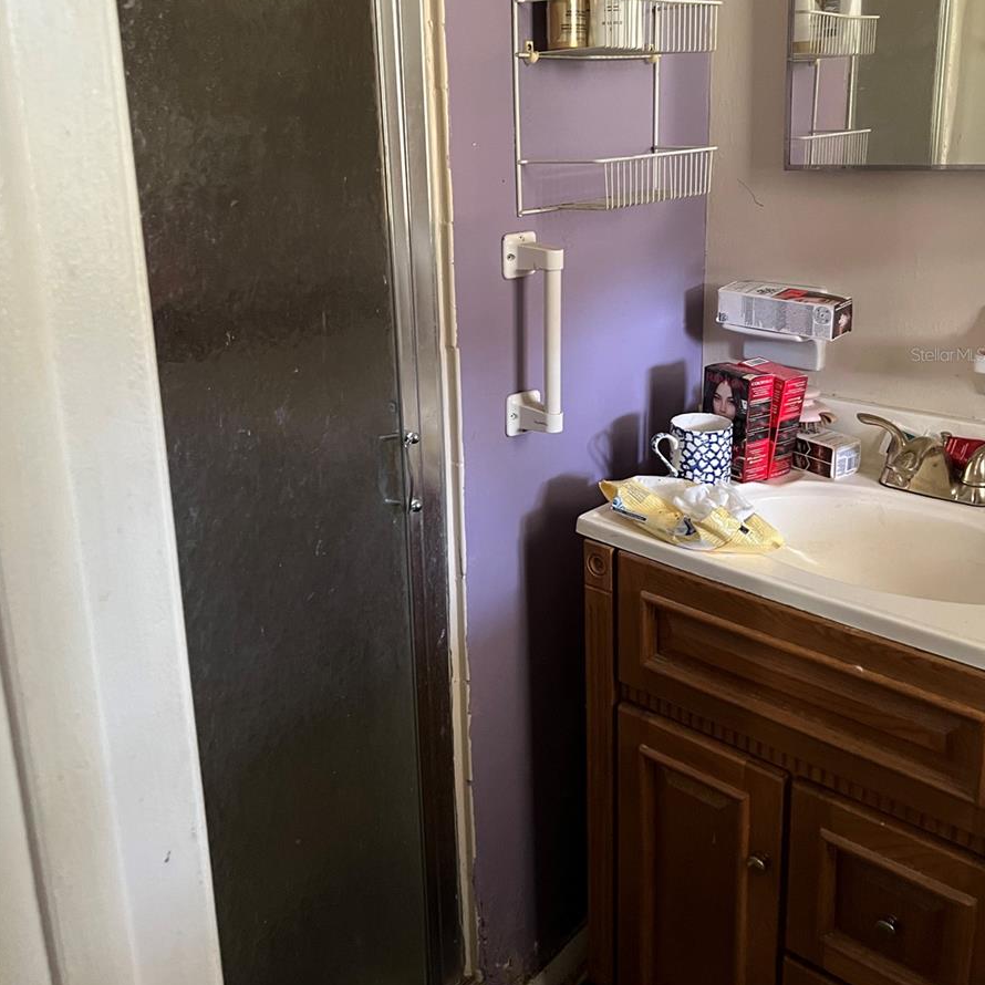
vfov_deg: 51.8
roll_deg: +2.0
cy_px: 354
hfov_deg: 52.5
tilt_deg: -13.1
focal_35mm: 31
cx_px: 491
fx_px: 998
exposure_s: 1/40
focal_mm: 5.7
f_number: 1.5
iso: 640
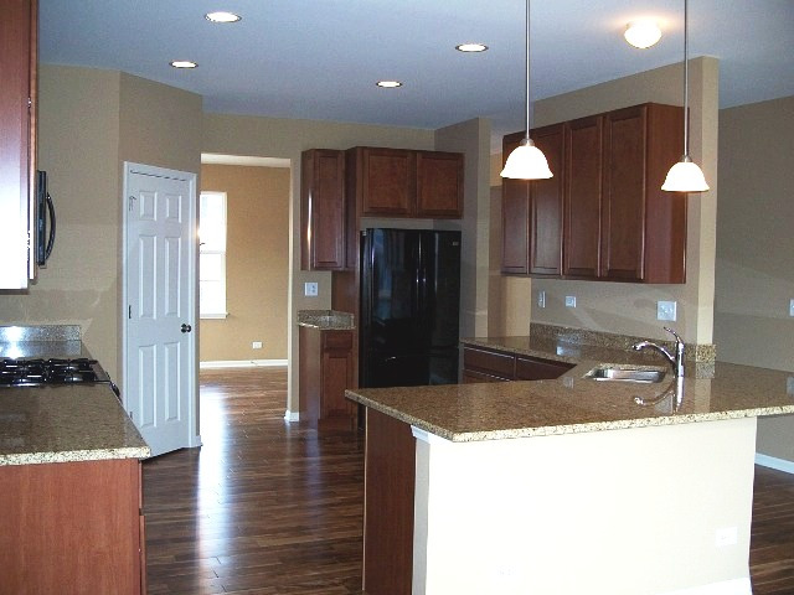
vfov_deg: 38.7
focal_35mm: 37
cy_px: 298
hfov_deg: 50.1
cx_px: 397
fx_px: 849
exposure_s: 1/60
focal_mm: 7.8
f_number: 2.8
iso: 125
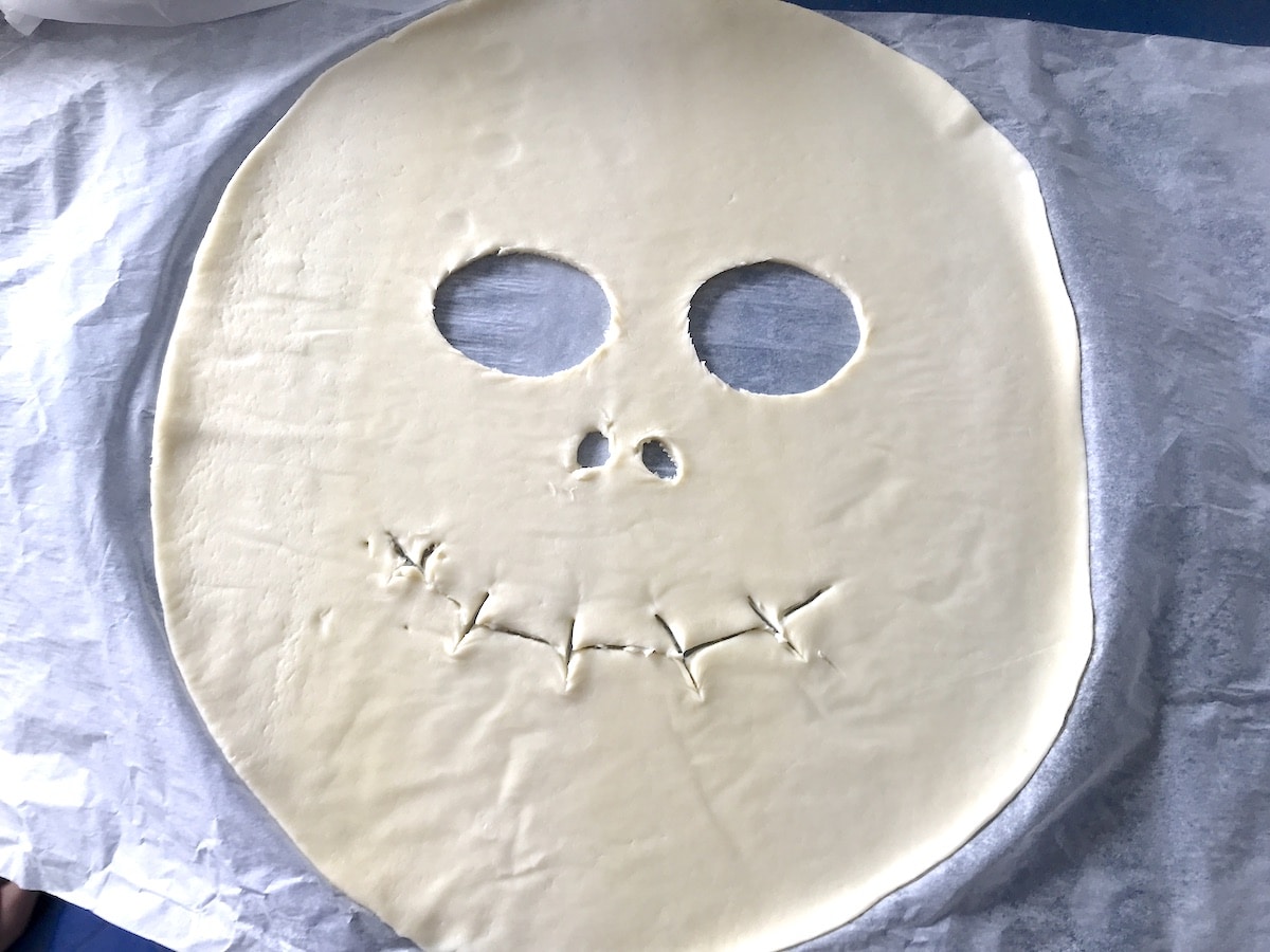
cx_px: 635
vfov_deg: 49.7
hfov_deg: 63.4
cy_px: 476
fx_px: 1027
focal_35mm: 28
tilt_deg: -71.5
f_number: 1.8
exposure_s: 1/50
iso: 25
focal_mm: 3.99
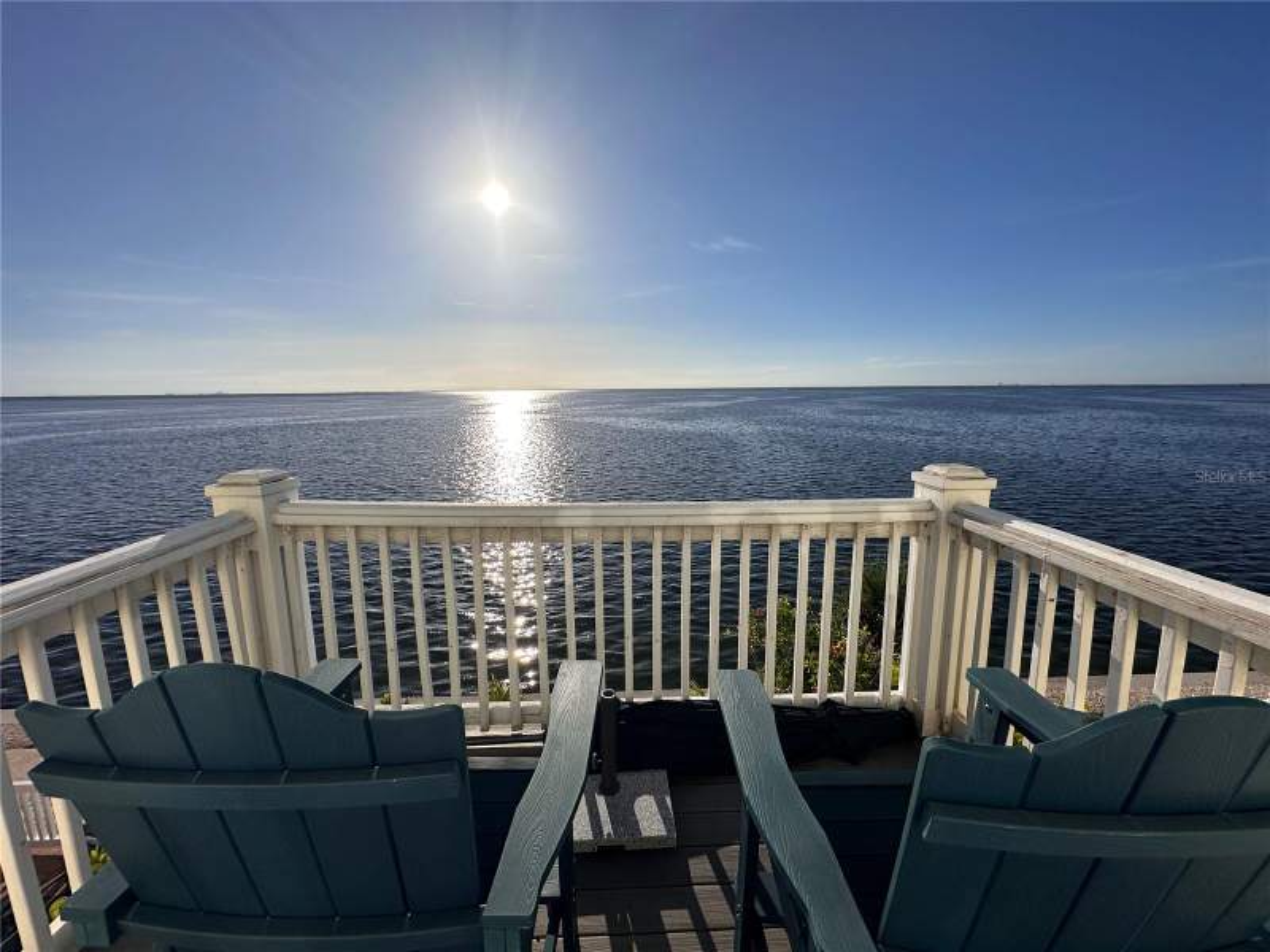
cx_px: 635
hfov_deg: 102.1
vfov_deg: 85.7
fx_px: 514
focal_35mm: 14
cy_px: 476
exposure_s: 1/7813
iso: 50
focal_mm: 2.22
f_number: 2.2
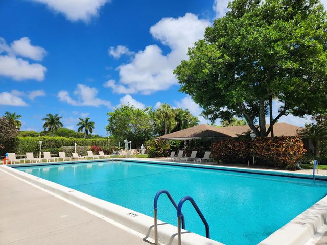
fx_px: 217
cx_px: 164
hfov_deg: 73.9
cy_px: 122
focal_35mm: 23
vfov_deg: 58.9
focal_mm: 5.4
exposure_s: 1/2708
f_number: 1.8
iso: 20
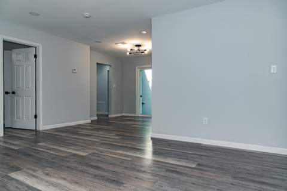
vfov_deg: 53.1
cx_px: 144
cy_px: 96
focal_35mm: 24
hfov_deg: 73.7
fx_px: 191
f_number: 7.1
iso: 500
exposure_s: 1/125
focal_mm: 24
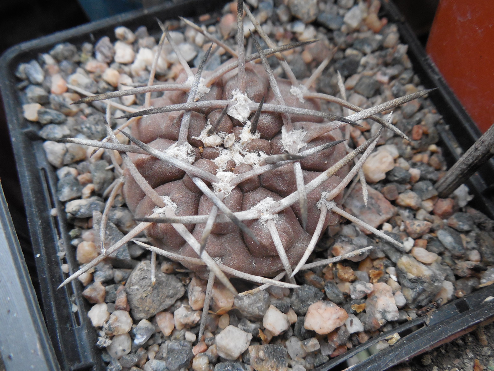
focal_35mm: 31
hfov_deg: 58.4
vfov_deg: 45.4
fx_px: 442
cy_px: 186
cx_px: 247
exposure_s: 1/25
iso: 400
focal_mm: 5.6
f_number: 3.6
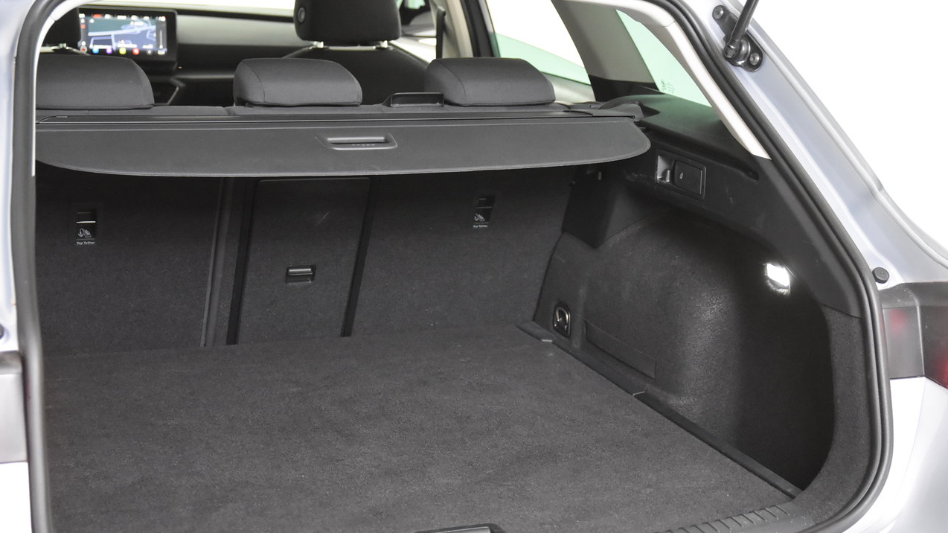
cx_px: 473
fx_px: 1508
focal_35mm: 60
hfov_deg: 34.9
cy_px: 301
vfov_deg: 20.0
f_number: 3.5
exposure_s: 1/60
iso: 4000
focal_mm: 38
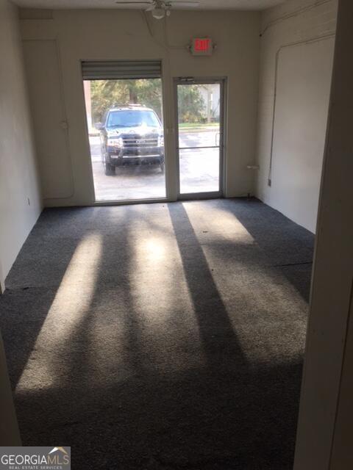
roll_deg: +1.9
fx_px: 394
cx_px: 176
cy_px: 235
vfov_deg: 61.7
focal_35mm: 29
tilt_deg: -18.1
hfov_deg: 48.2
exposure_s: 1/120
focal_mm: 4.15
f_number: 2.2
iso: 40
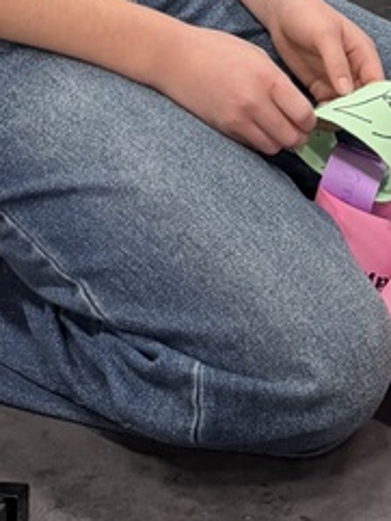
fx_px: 1535
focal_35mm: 102
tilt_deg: -15.0
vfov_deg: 18.1
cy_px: -134
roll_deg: -0.3
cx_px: 529
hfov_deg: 13.9
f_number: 1.78
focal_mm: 6.76
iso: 640
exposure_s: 1/60
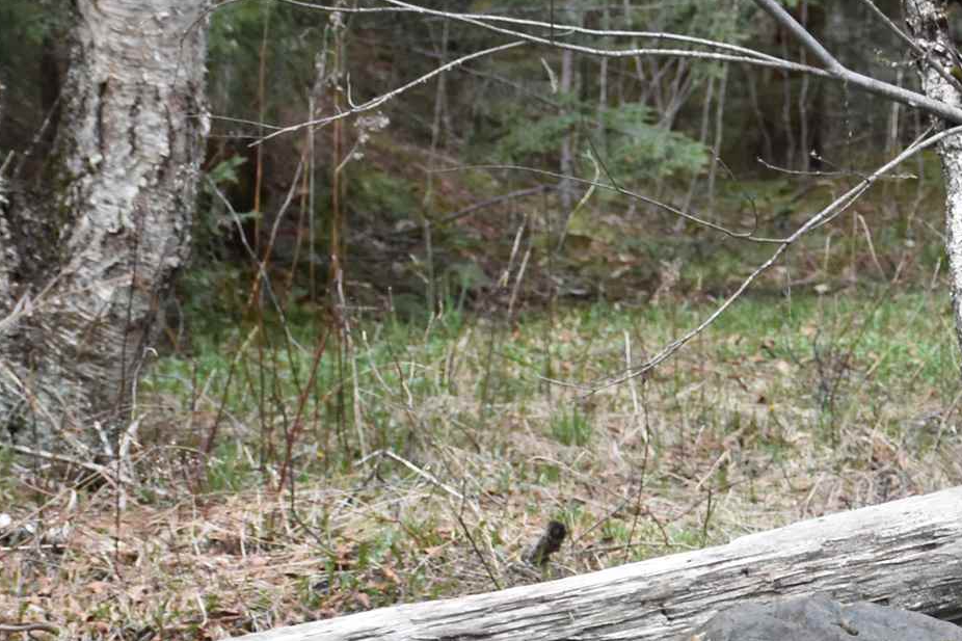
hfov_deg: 10.1
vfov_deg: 6.8
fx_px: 5316
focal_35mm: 199
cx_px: 1289
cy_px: 977
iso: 800
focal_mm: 40
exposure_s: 1/125
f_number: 5.6
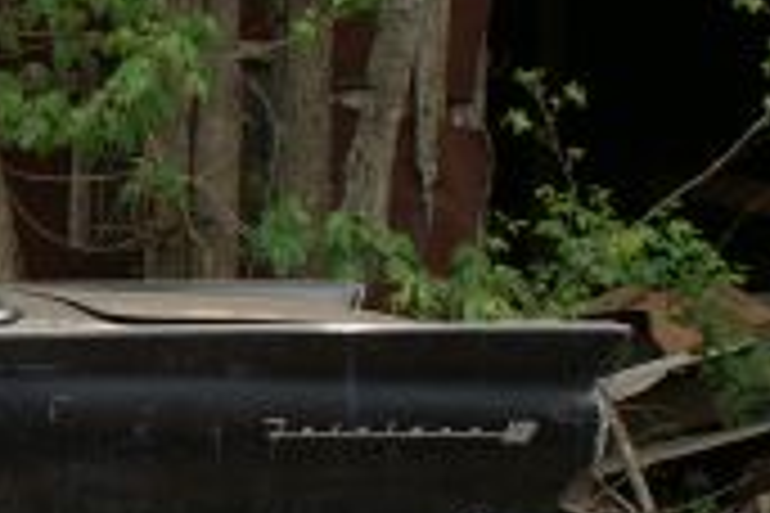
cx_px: -666
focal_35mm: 157
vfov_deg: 8.7
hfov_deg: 11.9
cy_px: 448
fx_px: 3358
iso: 125
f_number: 8
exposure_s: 1/80
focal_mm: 28
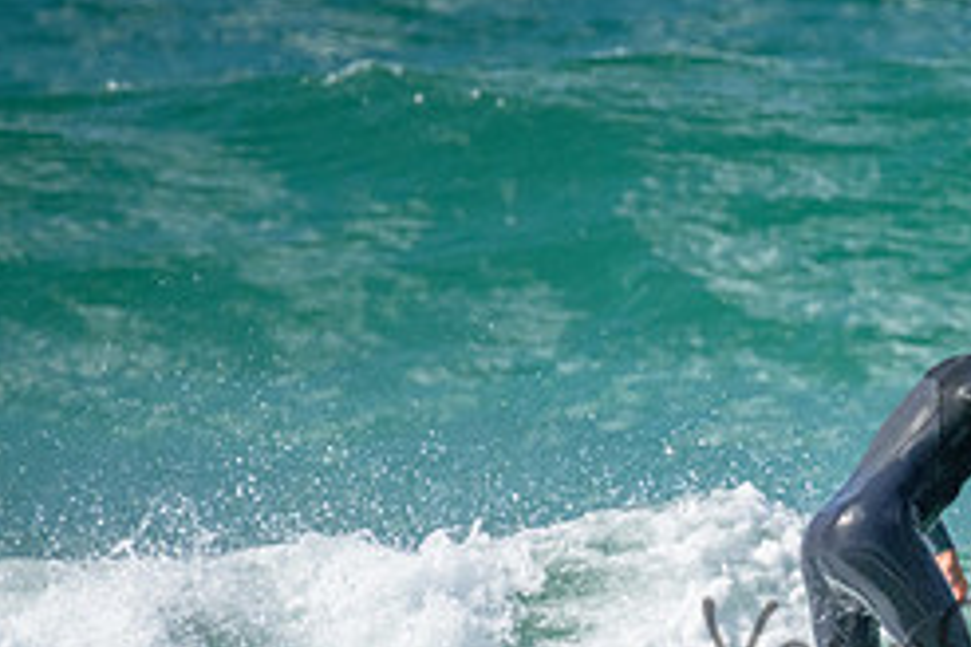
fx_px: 50893
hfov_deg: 1.1
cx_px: 1109
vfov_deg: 0.7
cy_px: 625
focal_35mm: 1887
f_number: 11
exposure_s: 1/1250
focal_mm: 800
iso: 3600
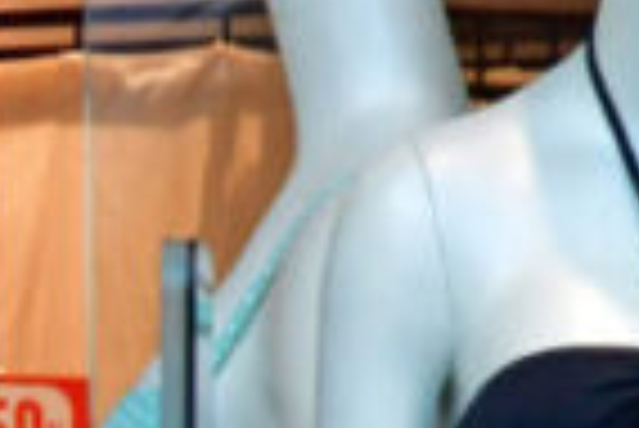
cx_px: -1026
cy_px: 710
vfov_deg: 1.9
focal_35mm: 736
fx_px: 13077
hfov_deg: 2.8
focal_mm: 68
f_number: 9
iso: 800
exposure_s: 1/320
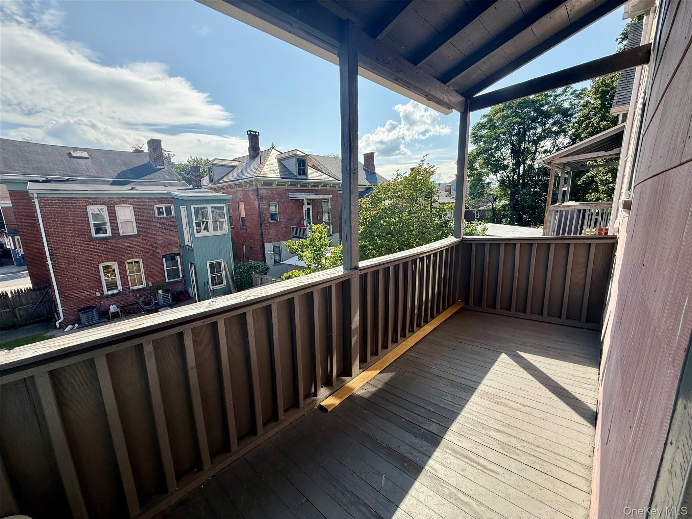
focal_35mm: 14
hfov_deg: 102.1
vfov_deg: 85.7
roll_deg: +1.8
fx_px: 280
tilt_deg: -12.1
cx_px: 346
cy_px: 260
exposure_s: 1/717
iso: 64
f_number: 2.2
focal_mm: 2.22
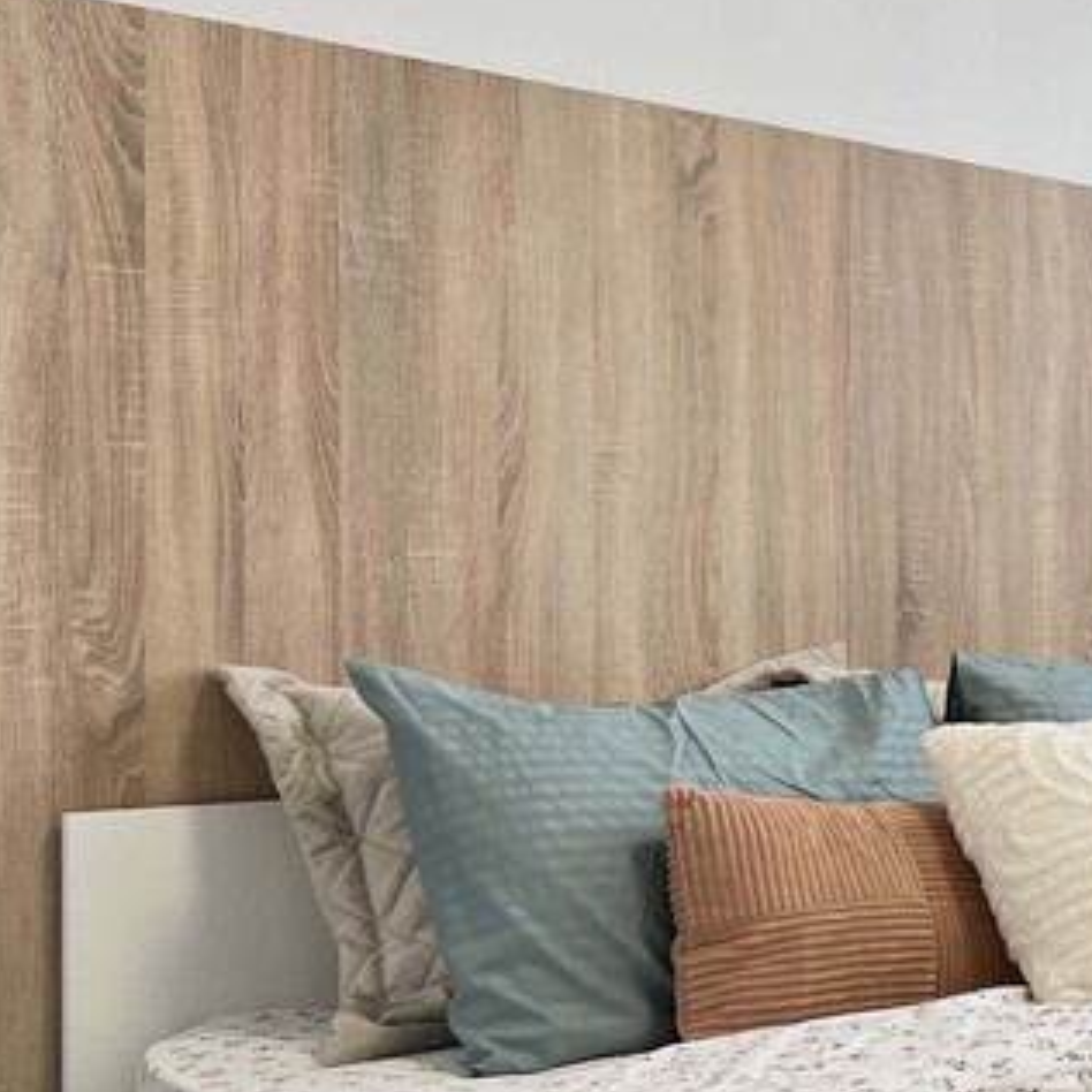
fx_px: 2177
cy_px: 594
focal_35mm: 61
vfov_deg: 28.1
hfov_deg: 24.5
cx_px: 1431
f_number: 1.5
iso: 64
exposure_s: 1/121
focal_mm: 5.7
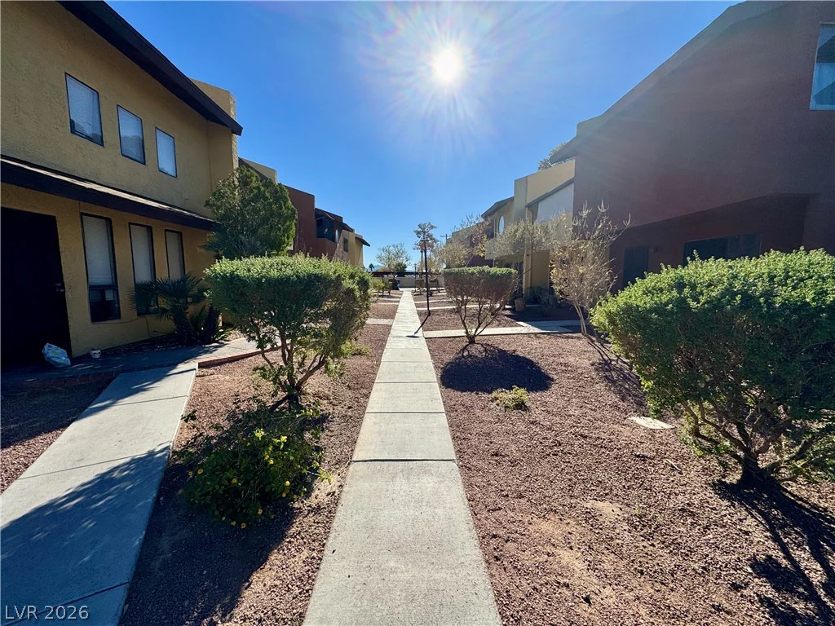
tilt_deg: -6.4
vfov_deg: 85.7
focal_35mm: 14
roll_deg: -0.4
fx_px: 338
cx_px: 418
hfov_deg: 102.1
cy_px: 313
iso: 50
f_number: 2.2
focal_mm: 2.22
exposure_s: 1/2874
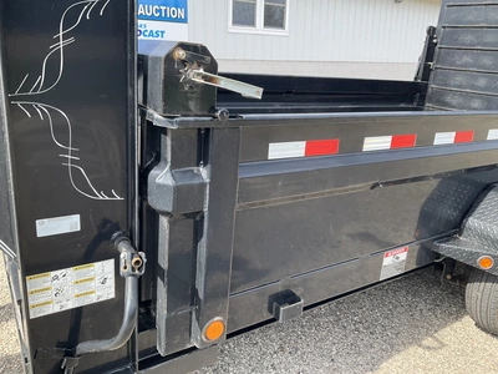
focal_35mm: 29
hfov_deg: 61.7
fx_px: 417
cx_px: 249
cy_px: 187
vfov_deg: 48.2
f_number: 1.8
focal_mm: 3
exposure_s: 1/287
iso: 25
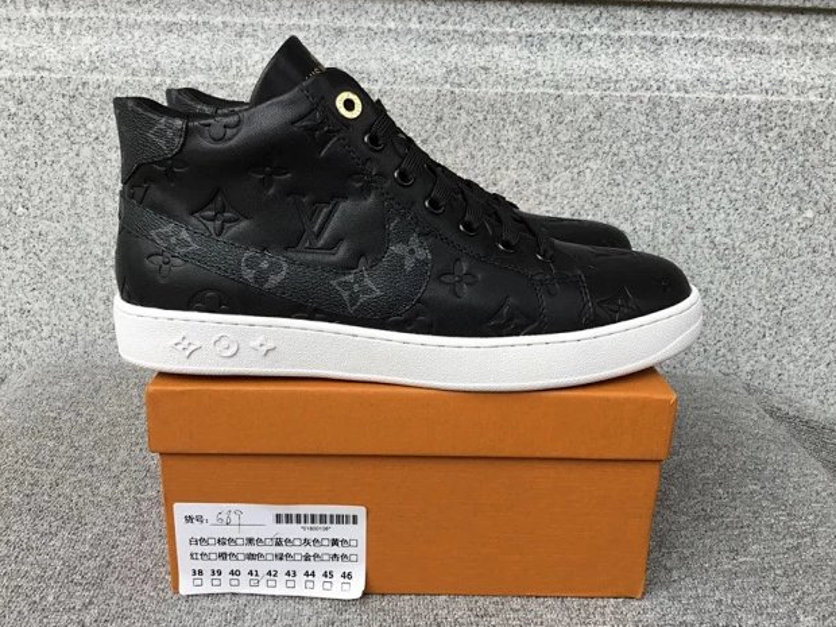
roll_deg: -1.3
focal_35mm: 32
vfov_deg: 44.2
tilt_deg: -16.9
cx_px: 414
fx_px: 773
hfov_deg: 56.8
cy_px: 318
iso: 25
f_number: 2.4
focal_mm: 3.3
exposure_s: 1/121
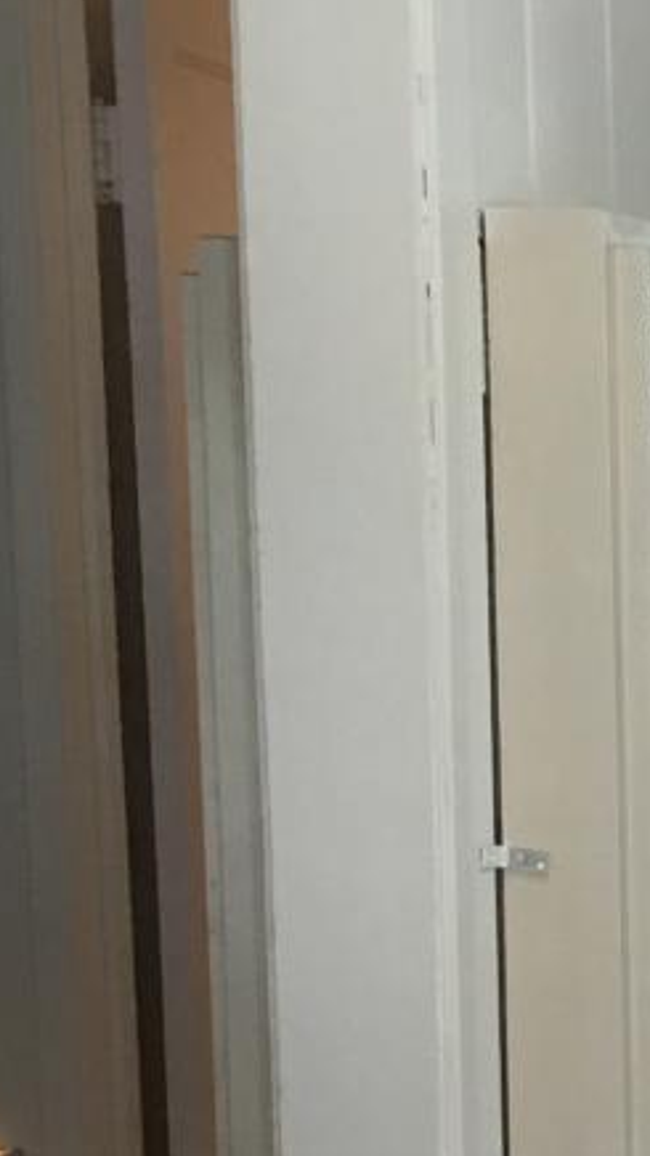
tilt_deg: -7.8
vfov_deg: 14.5
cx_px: 1287
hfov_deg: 8.0
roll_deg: +0.2
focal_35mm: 145
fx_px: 4446
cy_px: 1273
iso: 50
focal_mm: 4.15
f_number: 2.2
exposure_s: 1/33
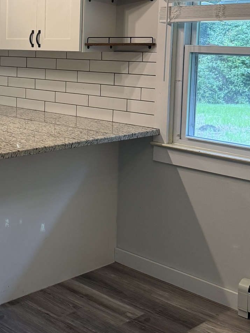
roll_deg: -0.8
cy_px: 89
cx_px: -28
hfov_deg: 23.6
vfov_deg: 32.7
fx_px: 558
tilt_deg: -4.7
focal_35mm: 58
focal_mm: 6.76
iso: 160
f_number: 1.78
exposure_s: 1/143
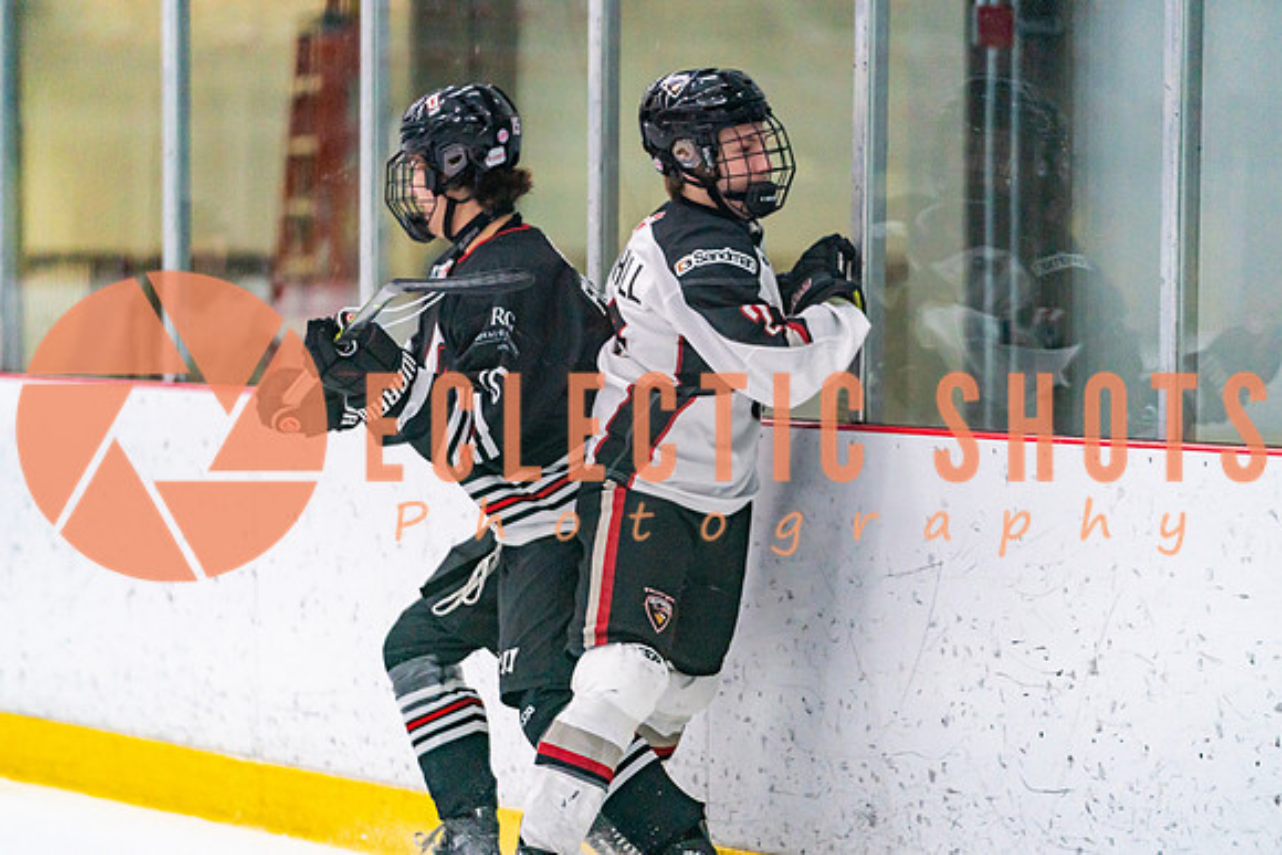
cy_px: 428
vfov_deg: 6.9
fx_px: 7124
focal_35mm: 200
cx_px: 641
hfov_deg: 10.3
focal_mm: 200
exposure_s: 1/1250
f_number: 2.8
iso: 3200
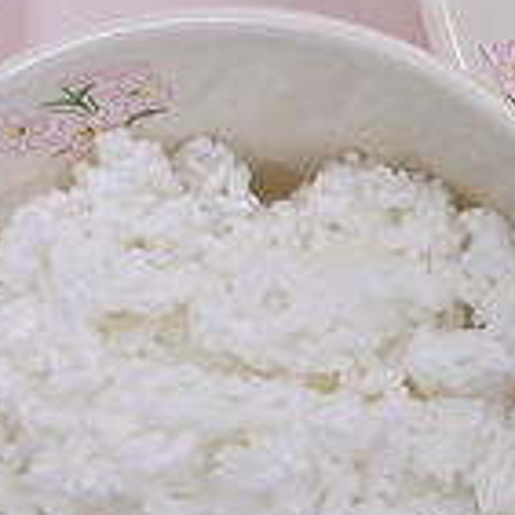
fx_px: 1902
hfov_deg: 13.8
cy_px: 199
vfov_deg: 15.4
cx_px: 917
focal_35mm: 113
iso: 80
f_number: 3.2
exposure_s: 1/30
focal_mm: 4.6
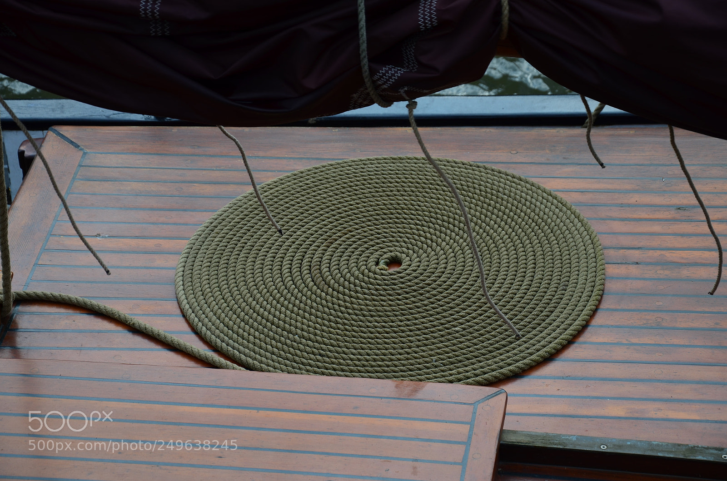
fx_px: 2267
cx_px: 364
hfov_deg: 18.2
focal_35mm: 112
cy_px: 240
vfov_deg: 12.1
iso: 100
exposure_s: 1/250
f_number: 5.3
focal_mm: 75
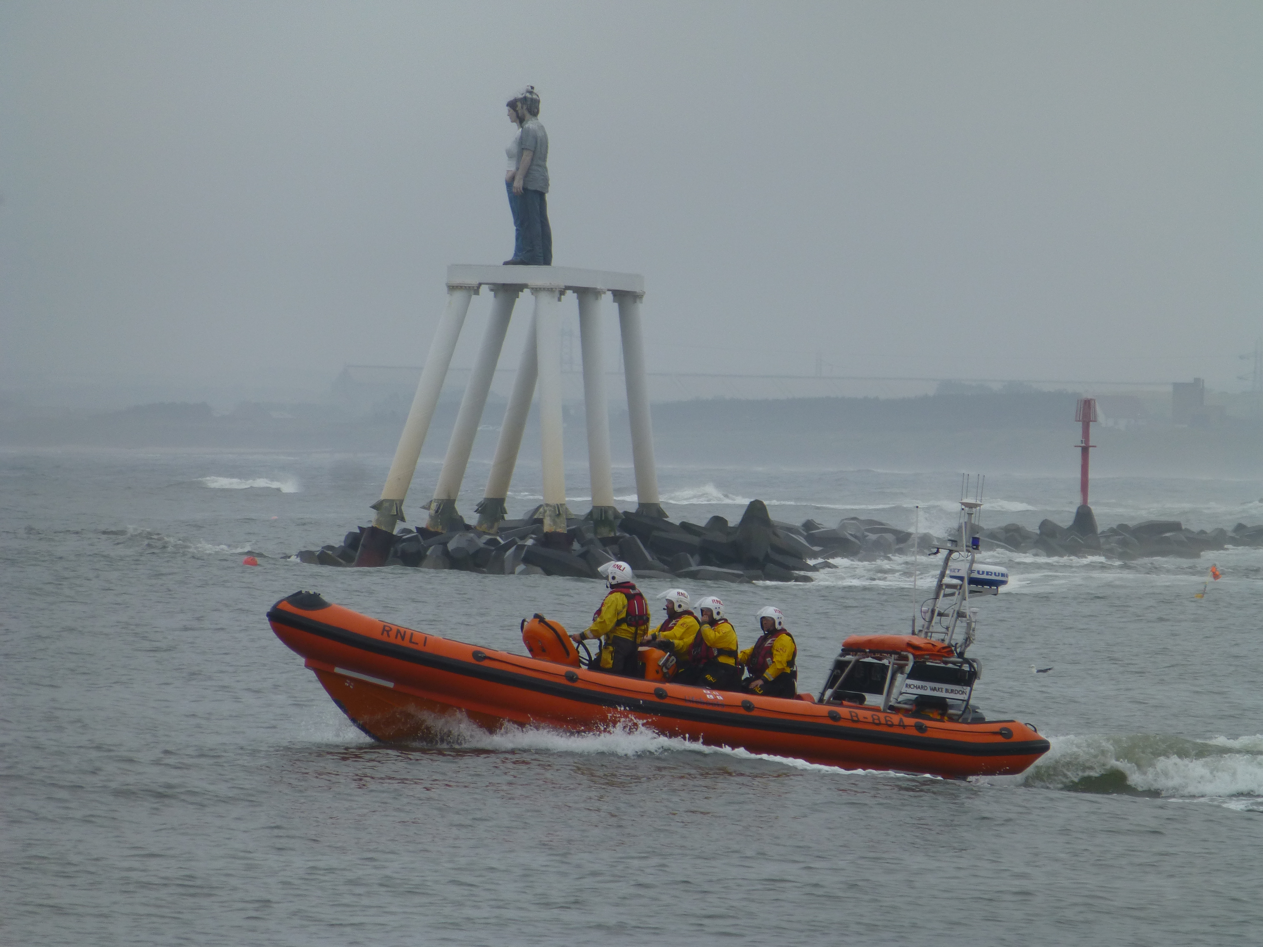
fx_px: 15835
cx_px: 632
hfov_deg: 4.6
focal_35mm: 434
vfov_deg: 3.4
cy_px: 474
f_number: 6.2
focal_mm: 77.4
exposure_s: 1/500
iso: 100
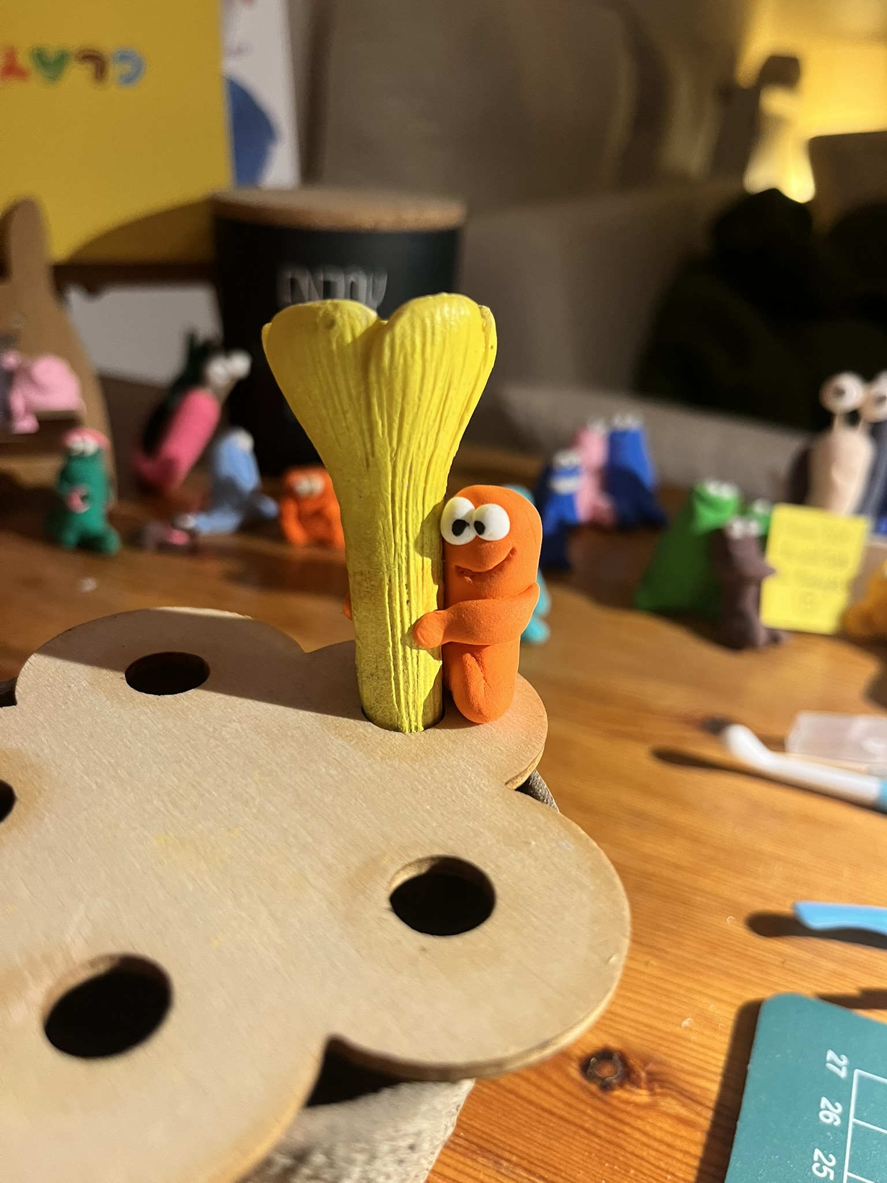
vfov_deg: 67.3
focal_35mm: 26
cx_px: 444
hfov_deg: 53.1
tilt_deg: -27.2
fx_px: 888
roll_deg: -2.8
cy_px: 592
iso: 160
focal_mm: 5.1
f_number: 1.6
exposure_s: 1/50
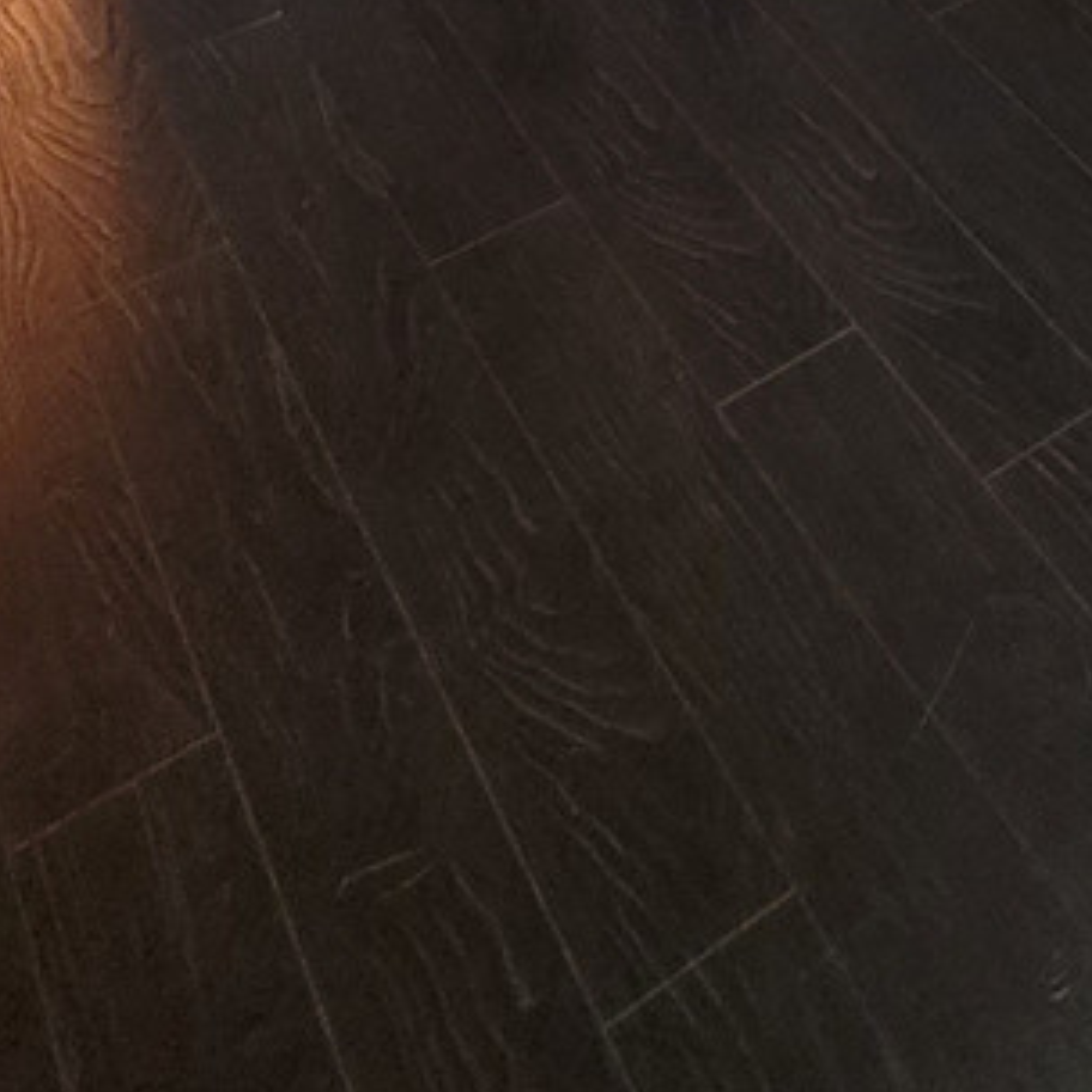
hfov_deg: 25.9
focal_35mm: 58
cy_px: -880
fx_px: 2070
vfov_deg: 20.6
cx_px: 1365
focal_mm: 1.74
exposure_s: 1/40
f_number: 2.2
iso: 400
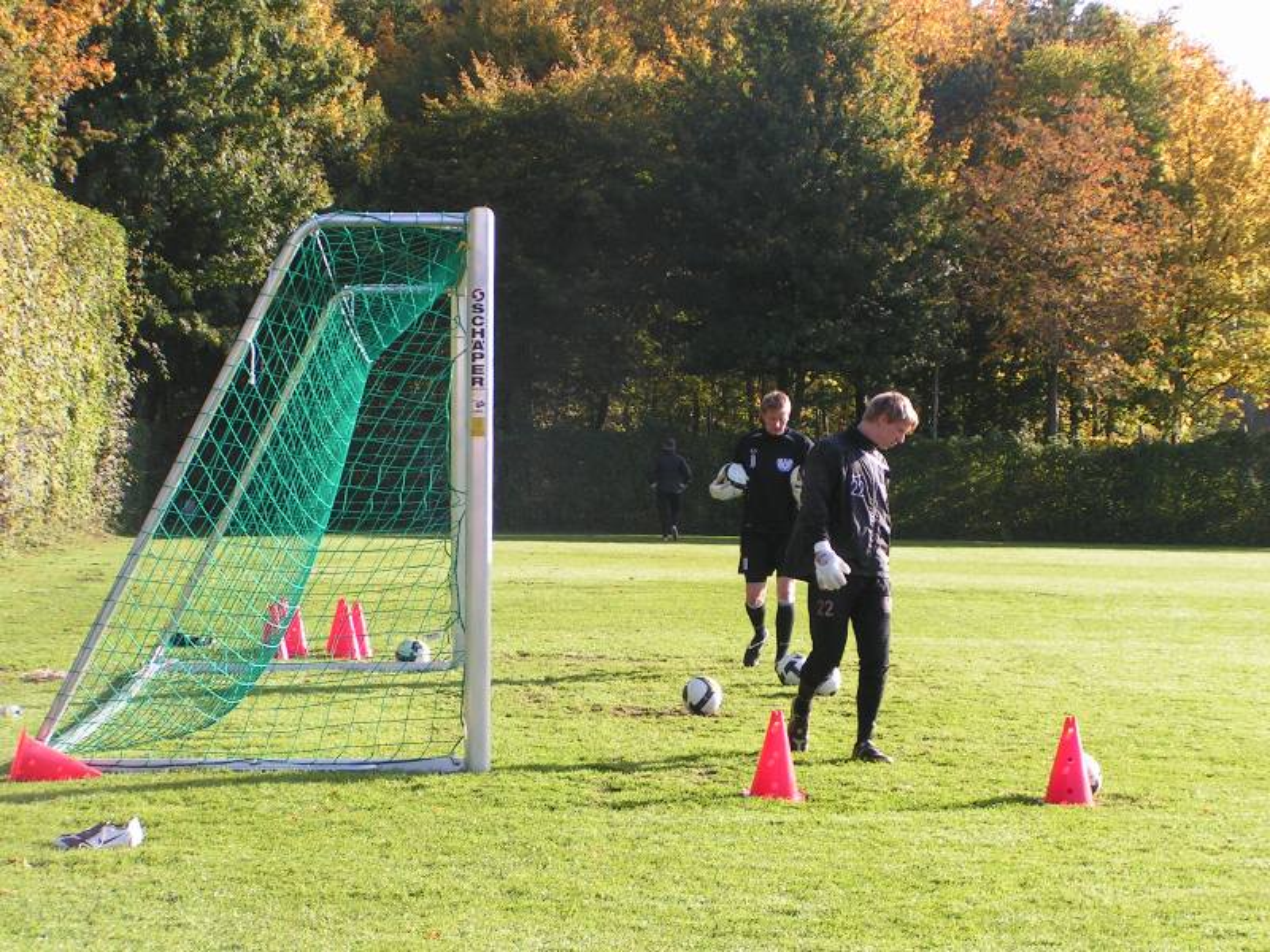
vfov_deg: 14.9
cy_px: 476
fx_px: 3632
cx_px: 635
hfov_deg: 19.8
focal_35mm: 99
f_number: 5
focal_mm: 15.2
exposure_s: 1/200
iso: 50
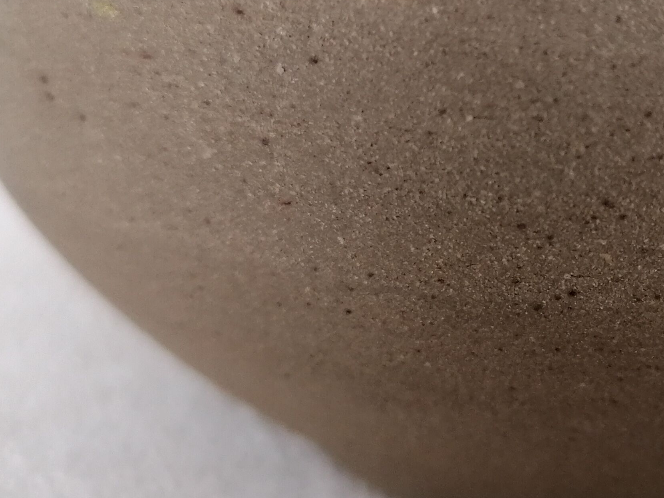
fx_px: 1247
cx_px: 547
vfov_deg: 22.5
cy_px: 191
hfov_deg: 29.1
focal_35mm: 65
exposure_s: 1/60
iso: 200
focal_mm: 4.75
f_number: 1.8
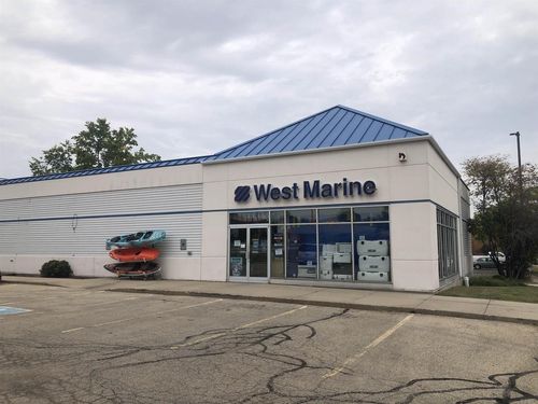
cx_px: 269
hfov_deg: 63.4
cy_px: 202
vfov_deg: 49.7
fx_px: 435
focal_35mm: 28
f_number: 1.8
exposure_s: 1/1600
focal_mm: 3.99
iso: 20
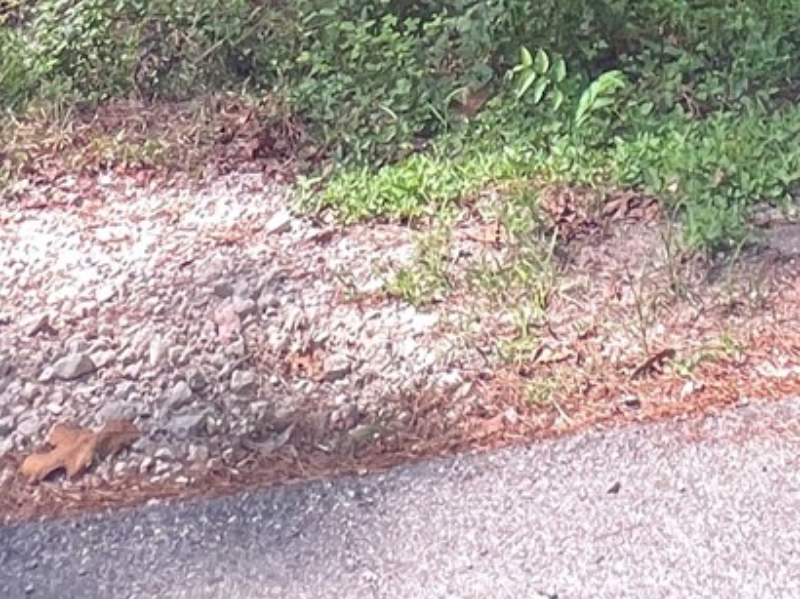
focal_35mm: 65
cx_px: 841
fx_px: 1501
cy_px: -790
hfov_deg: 27.7
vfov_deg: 15.0
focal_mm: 1.57
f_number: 1.8
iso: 32
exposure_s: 1/118
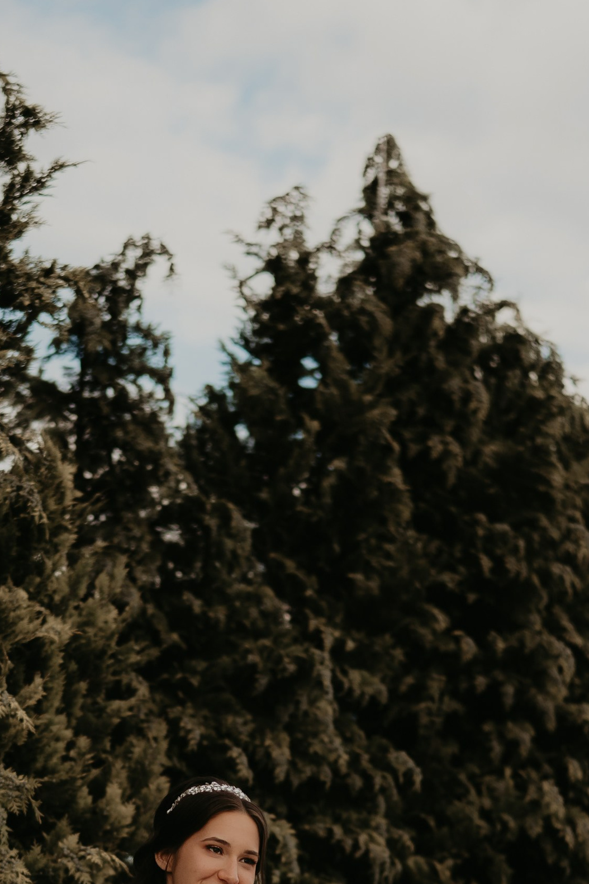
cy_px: 941
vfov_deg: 22.7
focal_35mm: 85
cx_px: 150
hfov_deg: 16.0
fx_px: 2086
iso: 100
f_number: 1.6
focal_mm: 35
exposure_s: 1/1600
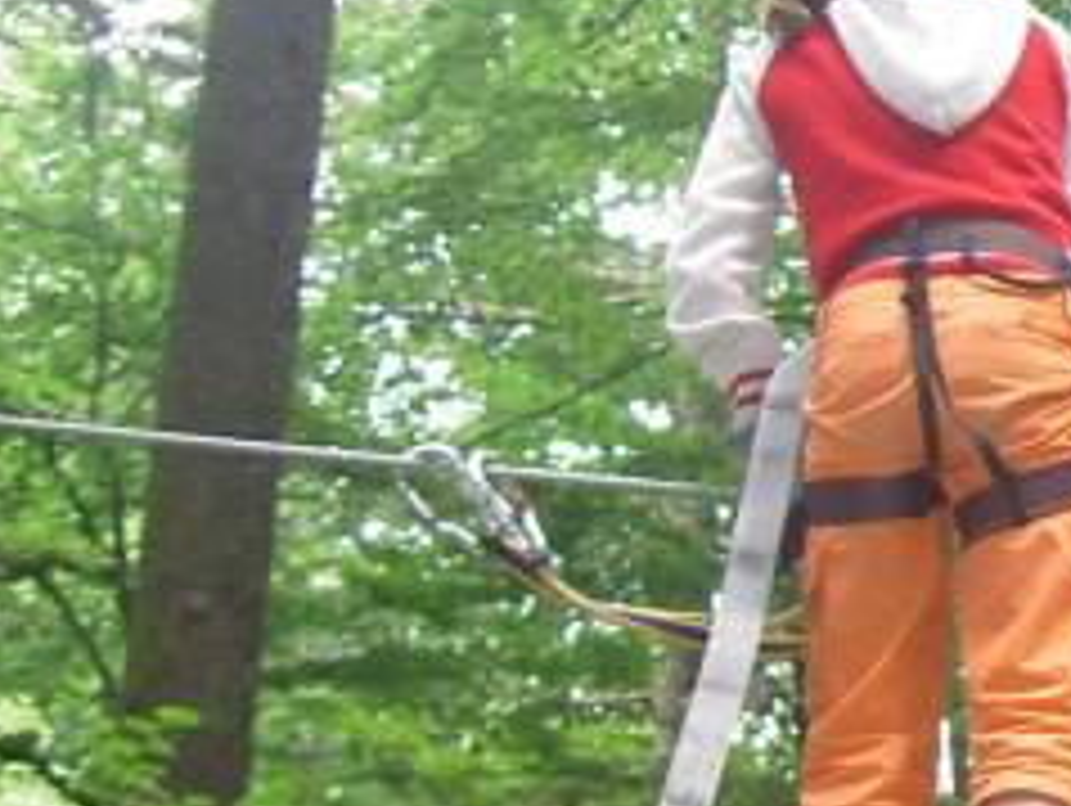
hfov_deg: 14.0
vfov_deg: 11.3
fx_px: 4057
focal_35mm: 131
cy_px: 500
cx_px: 1638
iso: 100
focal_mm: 8
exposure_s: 1/60
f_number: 2.8
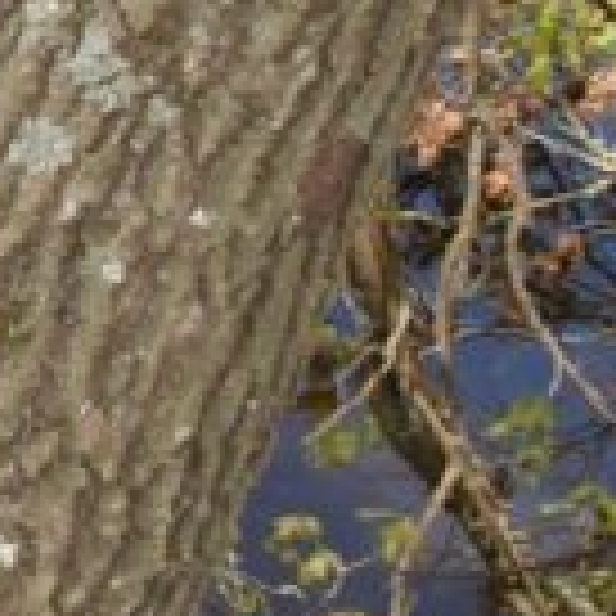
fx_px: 2255
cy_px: -36
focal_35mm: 112
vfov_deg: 15.2
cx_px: -1610
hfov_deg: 9.1
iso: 320
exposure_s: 1/200
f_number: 13
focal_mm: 10
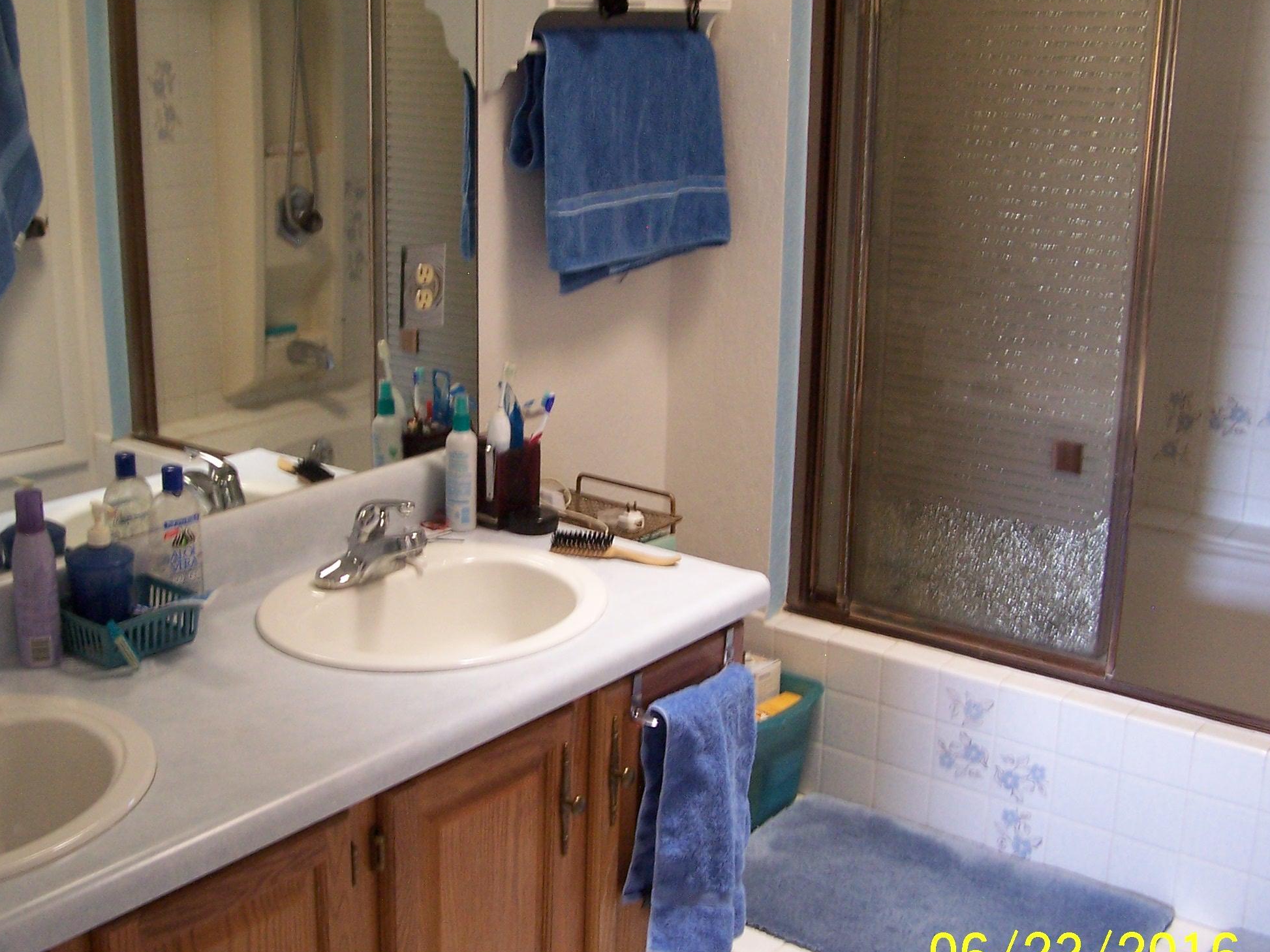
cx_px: 573
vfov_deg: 32.1
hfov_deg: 42.0
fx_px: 1651
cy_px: 533
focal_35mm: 45
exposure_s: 1/8
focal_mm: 6.3
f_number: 2.8
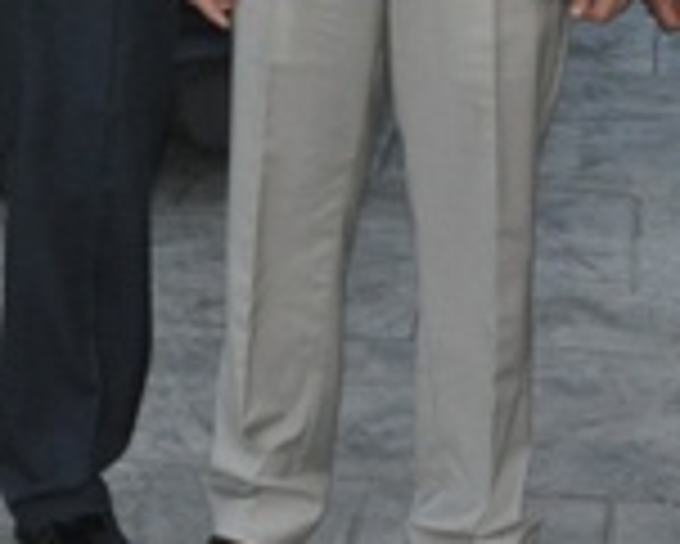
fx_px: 3484
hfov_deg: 11.1
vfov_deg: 8.7
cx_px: 198
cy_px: -259
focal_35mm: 173
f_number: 3.8
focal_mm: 29
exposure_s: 1/60
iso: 800
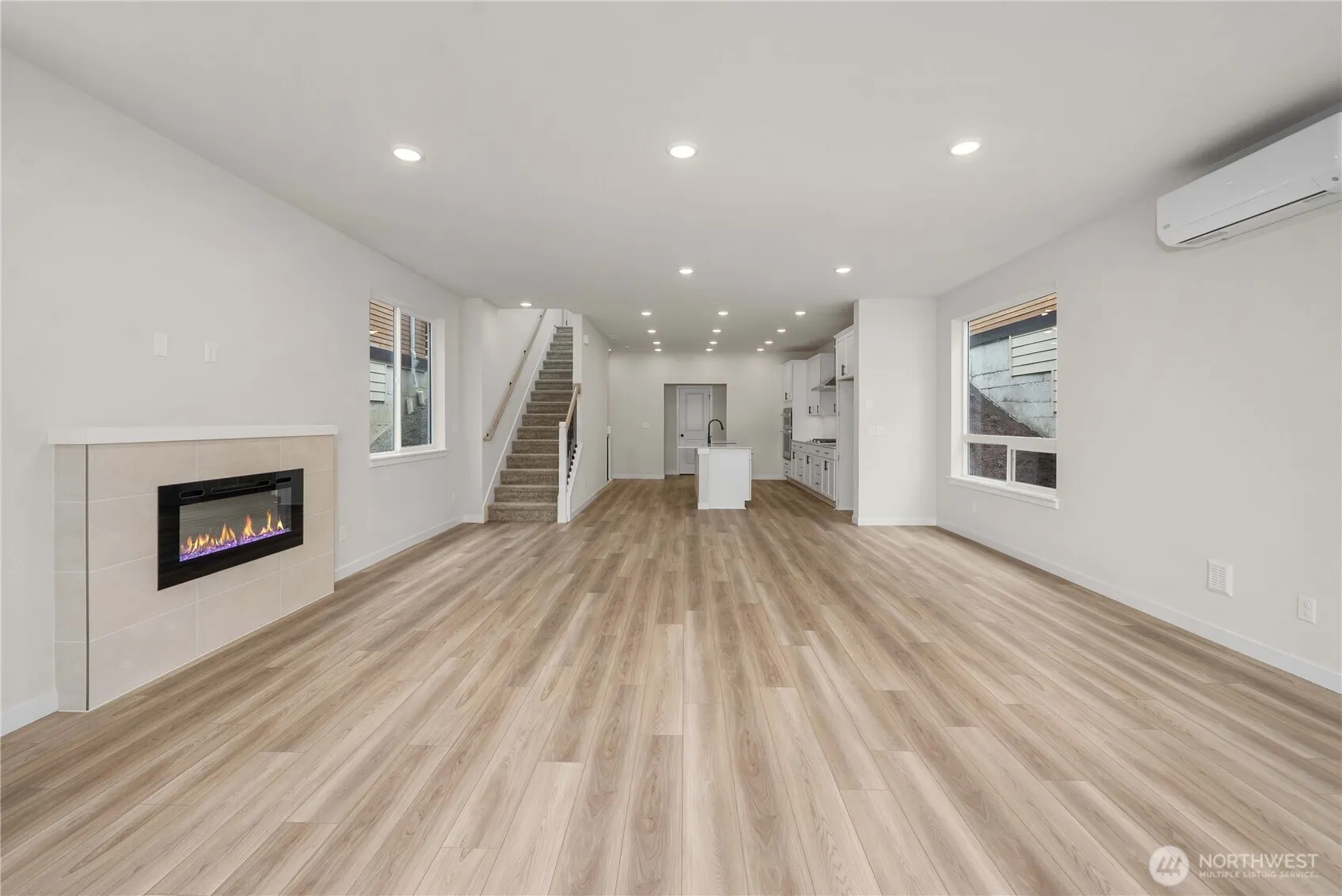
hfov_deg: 104.2
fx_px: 522
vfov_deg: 81.3
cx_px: 671
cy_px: 448
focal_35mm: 14
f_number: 7.1
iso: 1000
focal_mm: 14
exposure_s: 1/20
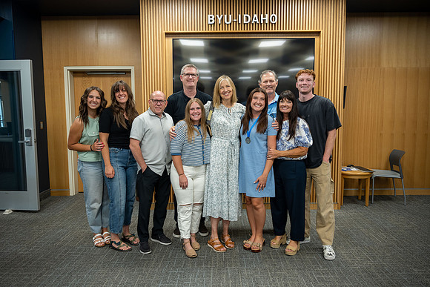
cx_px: 215
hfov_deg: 67.4
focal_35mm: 27
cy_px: 144
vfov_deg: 48.0
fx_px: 323
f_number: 2.8
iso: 400
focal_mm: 27
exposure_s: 1/100
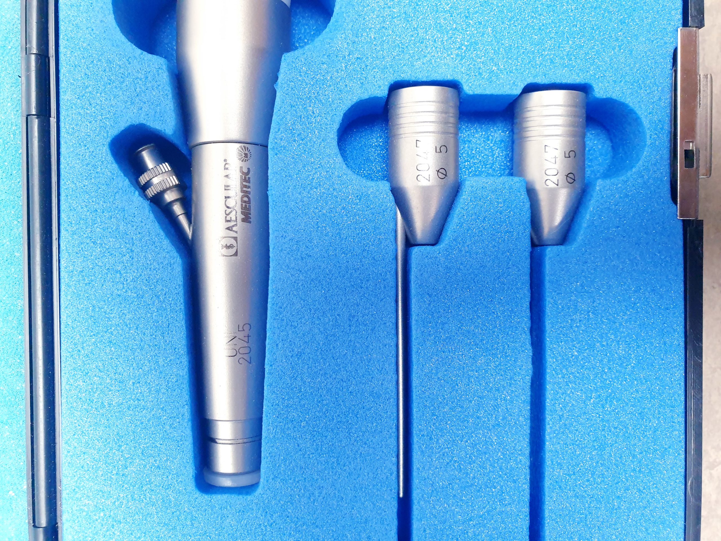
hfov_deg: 67.3
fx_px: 542
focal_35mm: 26
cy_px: 270
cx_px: 360
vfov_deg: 53.1
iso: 400
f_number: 2.4
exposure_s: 1/50
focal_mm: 4.3
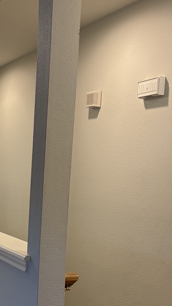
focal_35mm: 61
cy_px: 219
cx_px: -24
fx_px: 495
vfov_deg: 33.8
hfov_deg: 18.8
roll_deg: -1.8
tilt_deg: -5.0
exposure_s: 1/120
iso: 160
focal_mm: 5.96
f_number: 1.6
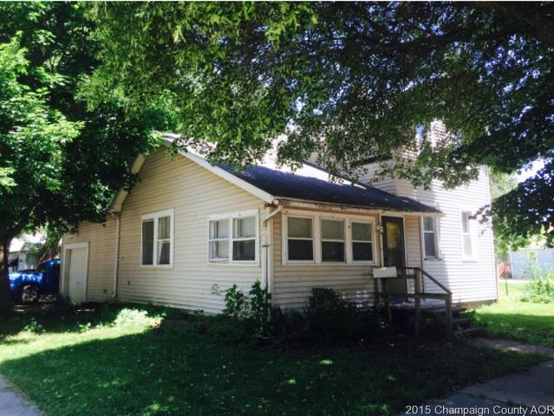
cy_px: 208
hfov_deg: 61.6
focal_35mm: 29
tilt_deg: +8.8
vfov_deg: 48.3
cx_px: 277
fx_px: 464
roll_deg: -0.1
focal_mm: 4.15
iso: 32
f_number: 2.2
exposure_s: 1/204
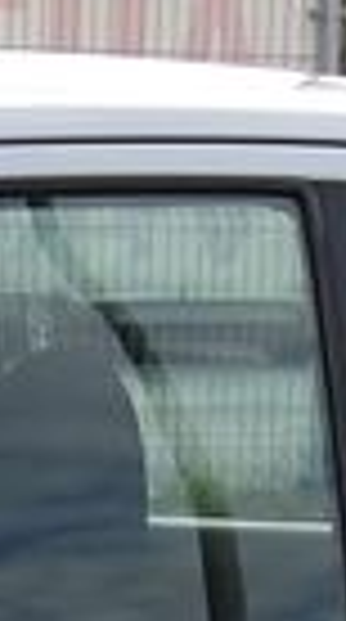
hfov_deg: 5.5
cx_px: 139
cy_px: 927
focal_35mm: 219
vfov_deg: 9.6
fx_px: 3594
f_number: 3
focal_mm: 4.9
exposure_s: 1/470
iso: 100
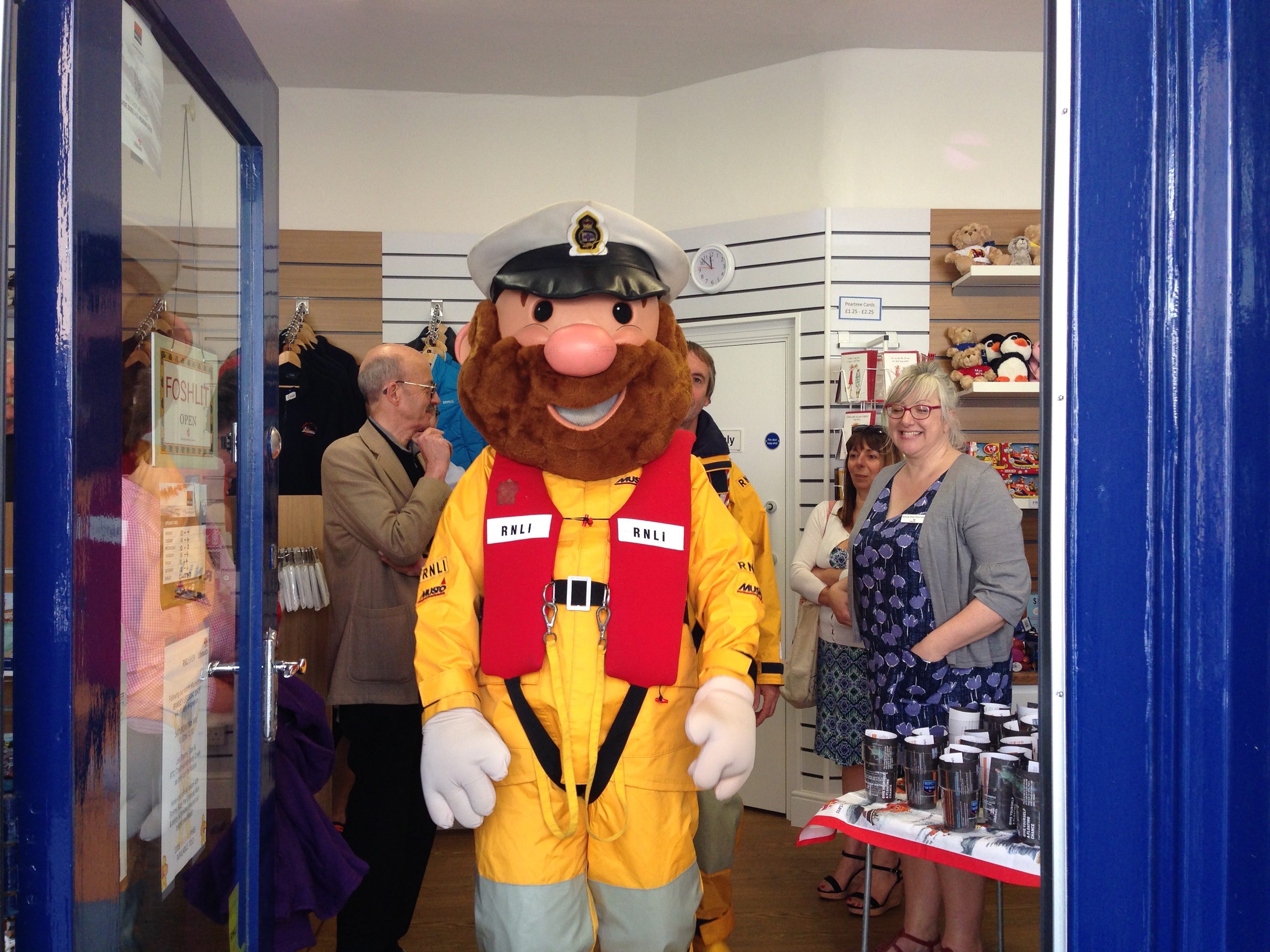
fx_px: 1211
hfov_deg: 55.4
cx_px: 635
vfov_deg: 42.9
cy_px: 476
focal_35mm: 33
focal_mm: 4.12
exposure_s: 1/120
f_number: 2.4
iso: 80
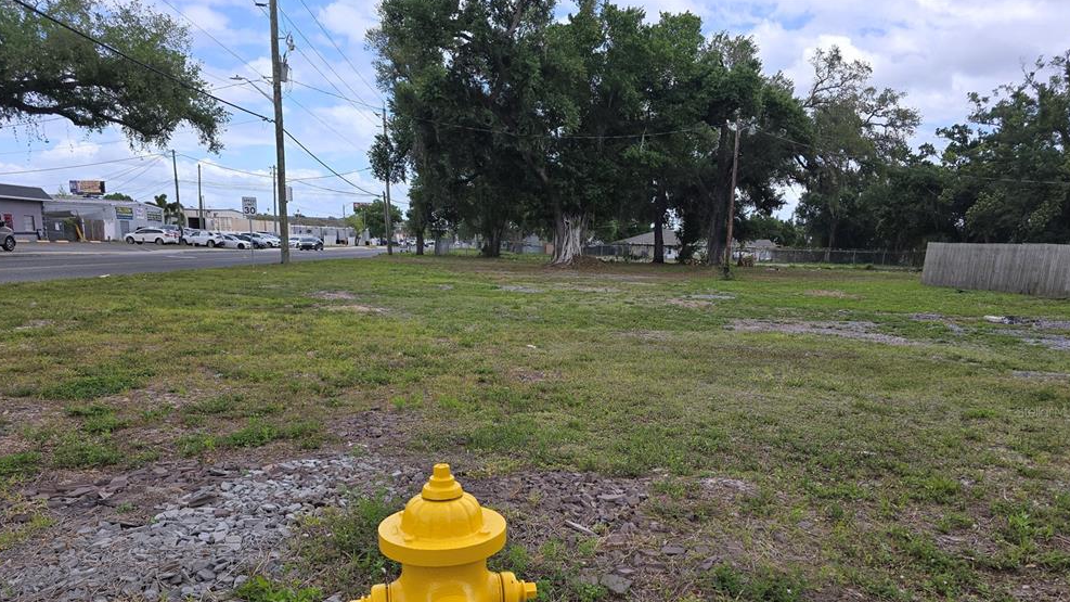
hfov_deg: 71.9
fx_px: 738
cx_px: 527
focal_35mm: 26
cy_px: 411
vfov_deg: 43.6
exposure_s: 1/563
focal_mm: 6.3
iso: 12
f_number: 1.7
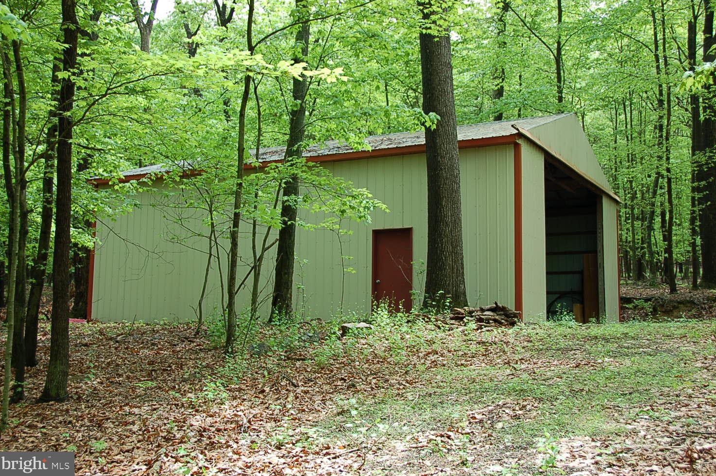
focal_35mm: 45
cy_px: 234
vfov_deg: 30.1
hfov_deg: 44.1
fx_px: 884
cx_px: 362
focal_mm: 29
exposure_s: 1/125
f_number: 5.6
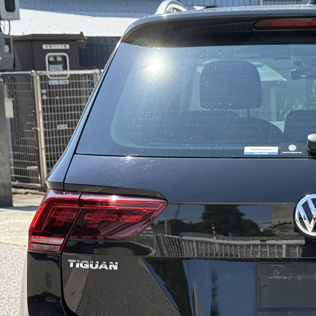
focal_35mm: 108
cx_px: 319
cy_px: 248
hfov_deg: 15.8
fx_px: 1115
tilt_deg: -8.2
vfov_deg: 16.0
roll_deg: +2.1
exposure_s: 1/1715
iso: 100
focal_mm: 6.76
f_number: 1.78
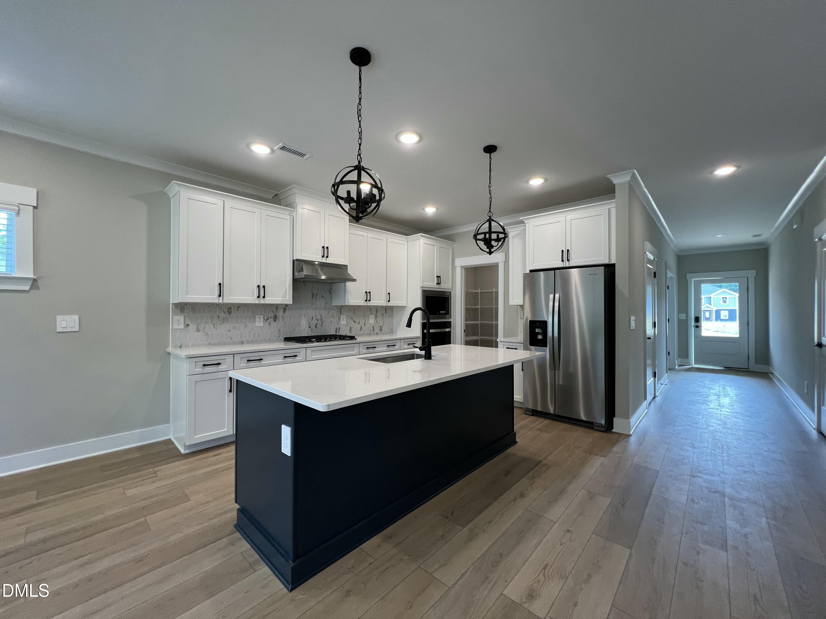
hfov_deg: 106.2
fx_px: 310
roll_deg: -0.7
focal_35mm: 13
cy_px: 310
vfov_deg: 89.9
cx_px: 413
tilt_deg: +0.8
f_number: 1.8
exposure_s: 1/120
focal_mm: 1.57
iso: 125
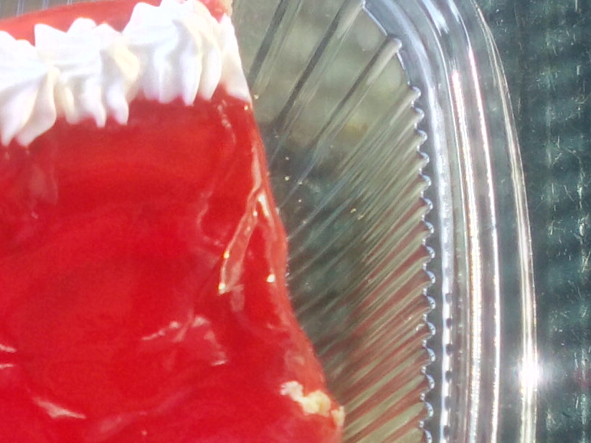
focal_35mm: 68
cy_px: 334
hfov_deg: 27.3
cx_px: 36
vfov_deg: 21.4
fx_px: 1161
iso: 56
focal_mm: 2.9
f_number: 2.8
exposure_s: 1/114
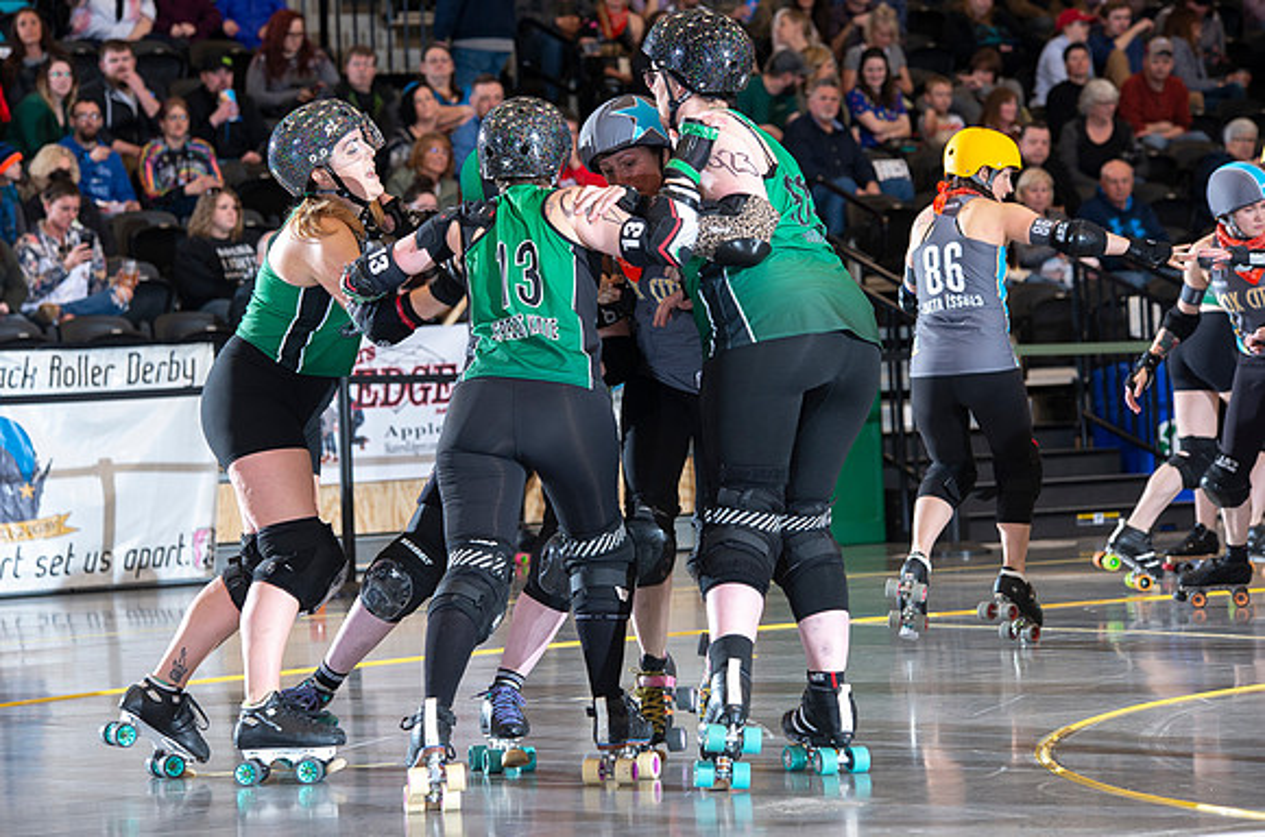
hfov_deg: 13.8
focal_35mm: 149
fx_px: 5236
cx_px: 592
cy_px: 388
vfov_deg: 9.1
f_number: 5.6
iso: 640
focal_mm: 140
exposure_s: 1/160
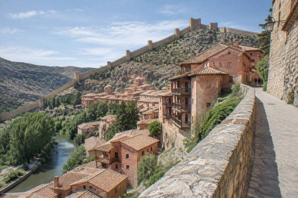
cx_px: 149
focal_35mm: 40
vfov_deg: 33.4
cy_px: 99
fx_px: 331
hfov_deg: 48.5
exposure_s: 1/30
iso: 800
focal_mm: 40
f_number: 7.1
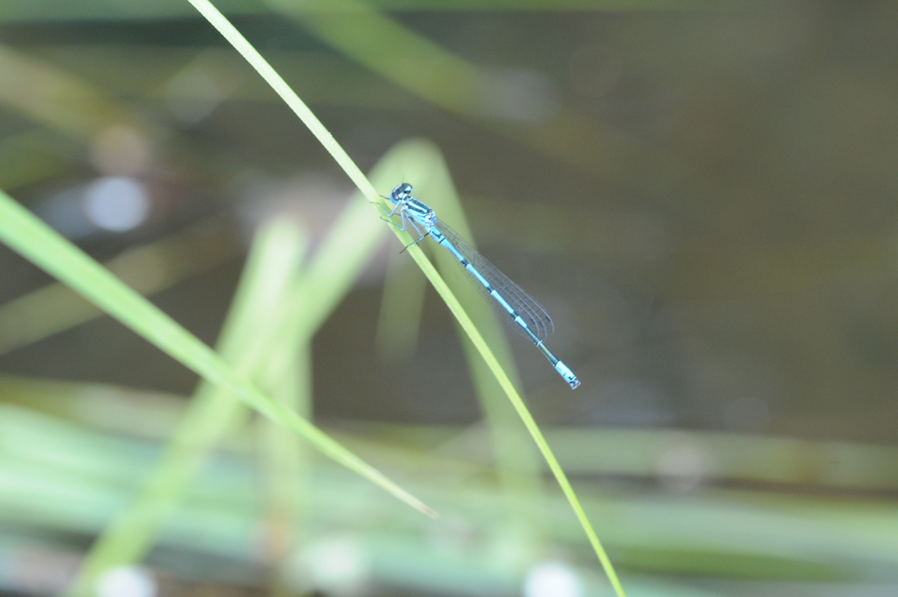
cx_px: 449
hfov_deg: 13.1
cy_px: 298
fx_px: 3925
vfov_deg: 8.7
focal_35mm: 158
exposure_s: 1/125
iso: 640
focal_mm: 105
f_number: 11
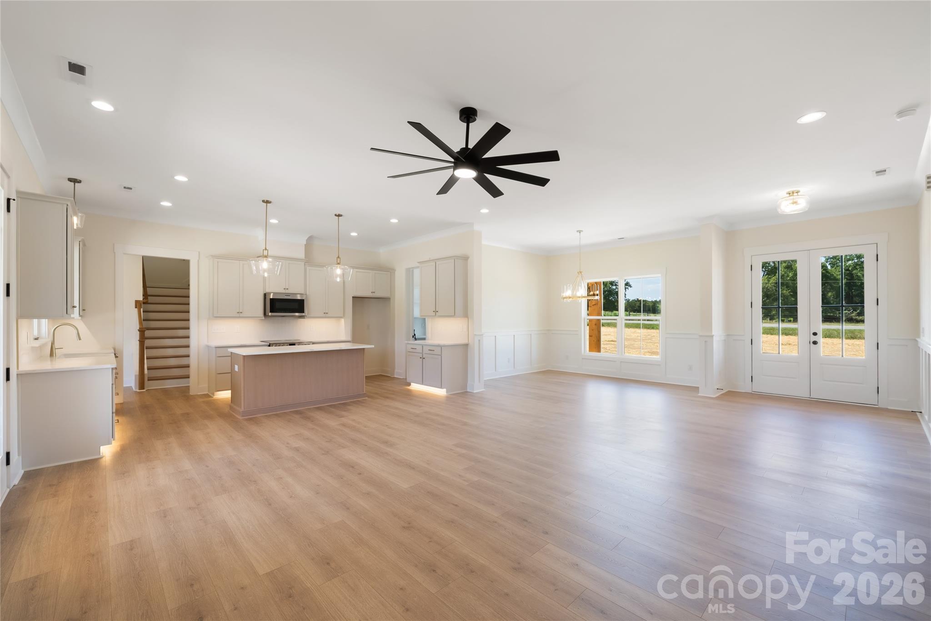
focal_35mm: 14
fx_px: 362
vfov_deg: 81.3
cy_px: 310
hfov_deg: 104.2
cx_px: 466
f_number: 11
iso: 100
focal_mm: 14
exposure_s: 1/2.5
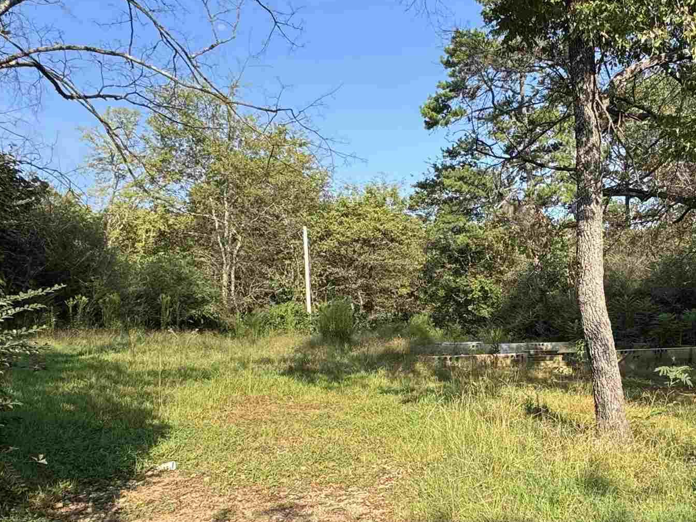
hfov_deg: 54.1
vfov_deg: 43.3
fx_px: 643
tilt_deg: -4.7
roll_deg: -0.9
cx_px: 526
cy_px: 362
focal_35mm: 32
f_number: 2.2
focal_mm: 2.22
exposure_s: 1/573
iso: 50
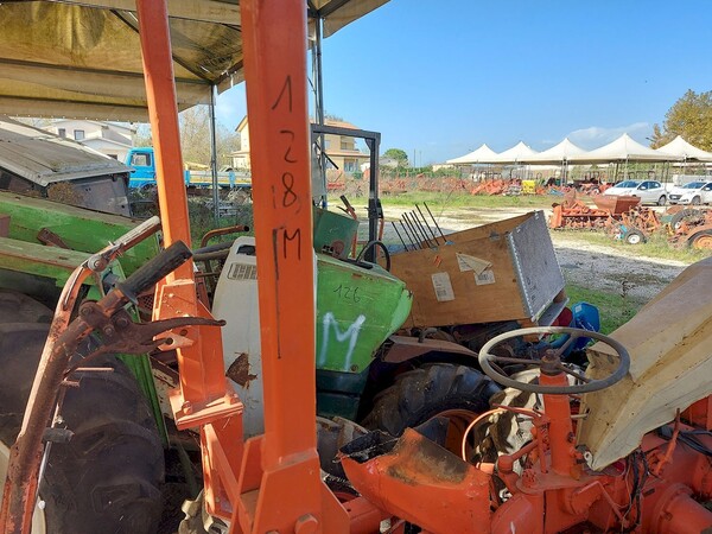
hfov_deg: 71.6
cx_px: 356
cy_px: 267
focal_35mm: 24
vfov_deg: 56.8
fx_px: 494
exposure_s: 1/252
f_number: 1.8
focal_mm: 5.23
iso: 32
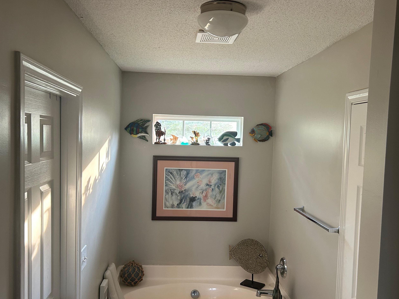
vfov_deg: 44.1
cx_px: 193
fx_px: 369
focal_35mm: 32
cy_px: 157
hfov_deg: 56.8
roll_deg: -1.6
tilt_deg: -2.5
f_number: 1.5
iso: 160
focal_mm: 5.7
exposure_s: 1/60
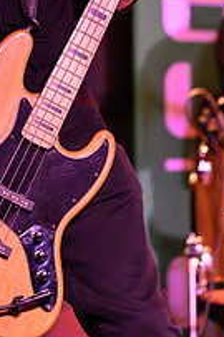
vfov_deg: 9.3
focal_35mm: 220
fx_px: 2057
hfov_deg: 6.2
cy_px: 8
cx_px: 45
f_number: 2.8
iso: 10000
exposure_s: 1/250
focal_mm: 99
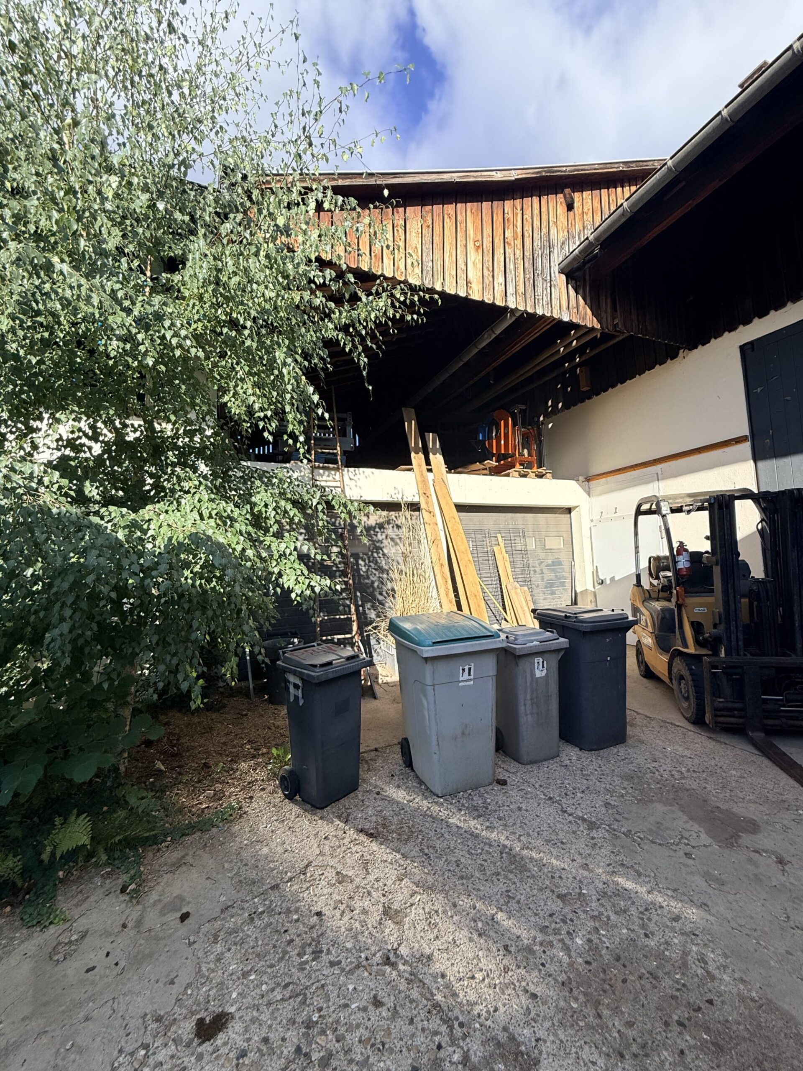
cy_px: 536
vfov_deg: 102.1
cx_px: 402
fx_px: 433
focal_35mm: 14
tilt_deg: +5.6
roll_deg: +2.1
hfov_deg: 85.7
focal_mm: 2.22
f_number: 2.2
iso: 64
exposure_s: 1/1033
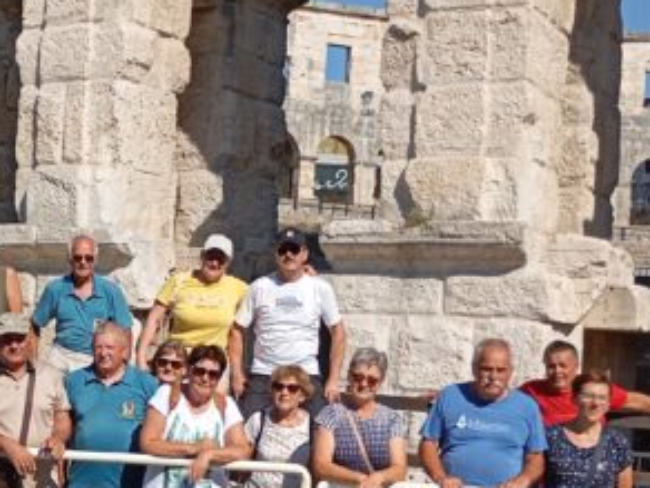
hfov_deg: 24.2
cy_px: 350
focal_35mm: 79
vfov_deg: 18.6
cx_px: 93
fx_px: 1483
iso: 100
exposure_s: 1/887
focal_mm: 4.27
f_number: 1.8
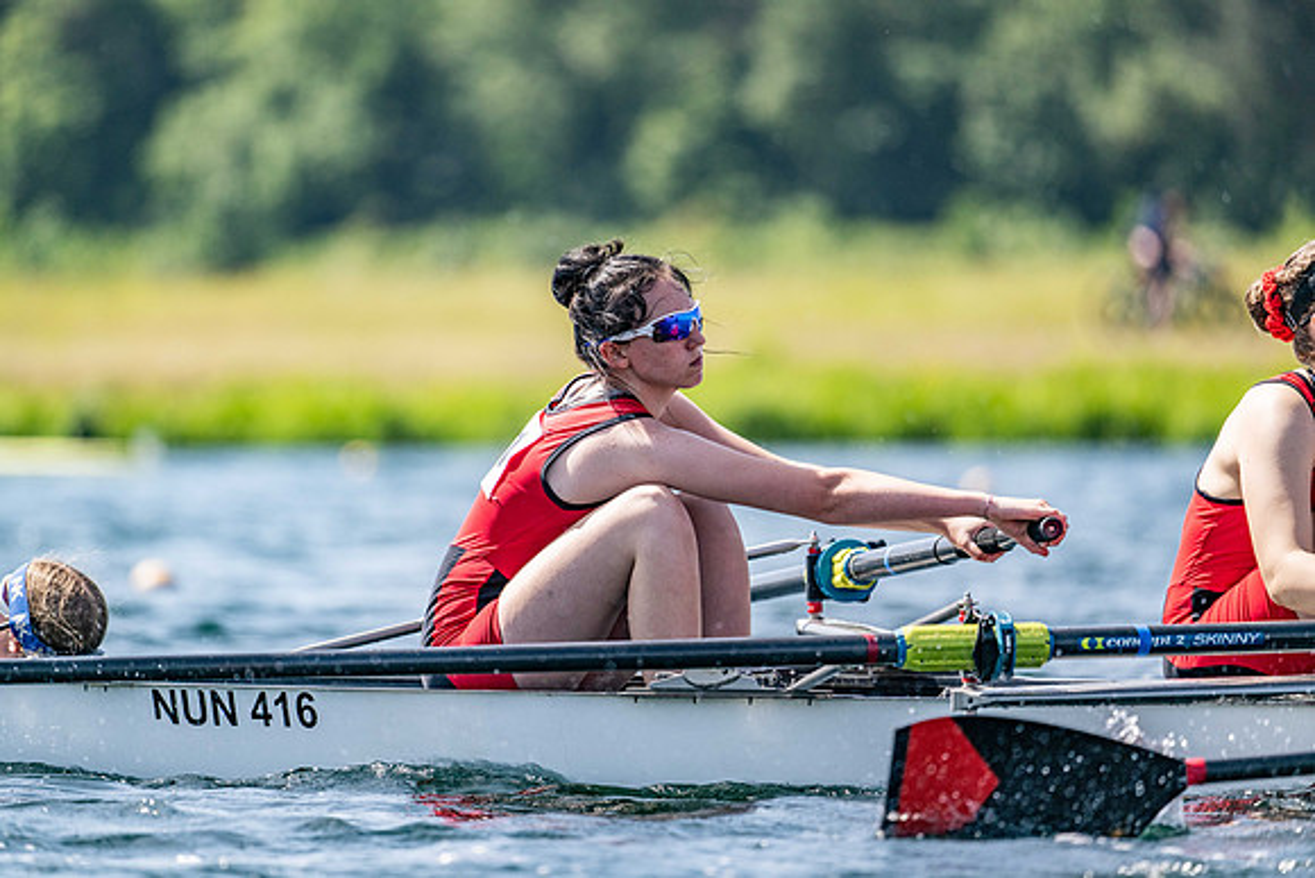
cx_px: 658
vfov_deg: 3.4
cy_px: 439
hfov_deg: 5.2
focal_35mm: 400
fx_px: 14614
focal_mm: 400
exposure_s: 1/2500
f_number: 4.5
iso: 320
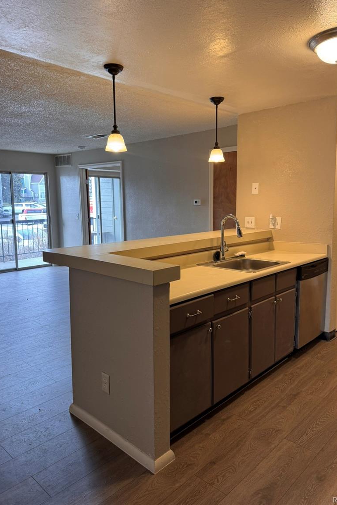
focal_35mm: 26
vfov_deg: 69.4
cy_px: 242
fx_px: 365
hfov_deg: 49.5
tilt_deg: -5.6
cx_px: 174
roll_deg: +1.9
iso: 125
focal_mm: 6.76
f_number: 1.78
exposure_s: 1/60
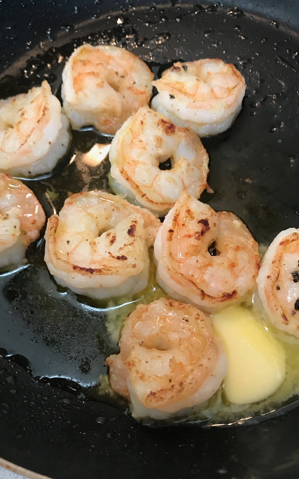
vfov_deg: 59.7
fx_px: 417
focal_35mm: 32
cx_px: 147
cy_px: 235
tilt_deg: -65.6
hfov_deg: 39.4
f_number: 1.8
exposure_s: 1/17
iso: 80
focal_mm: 3.99
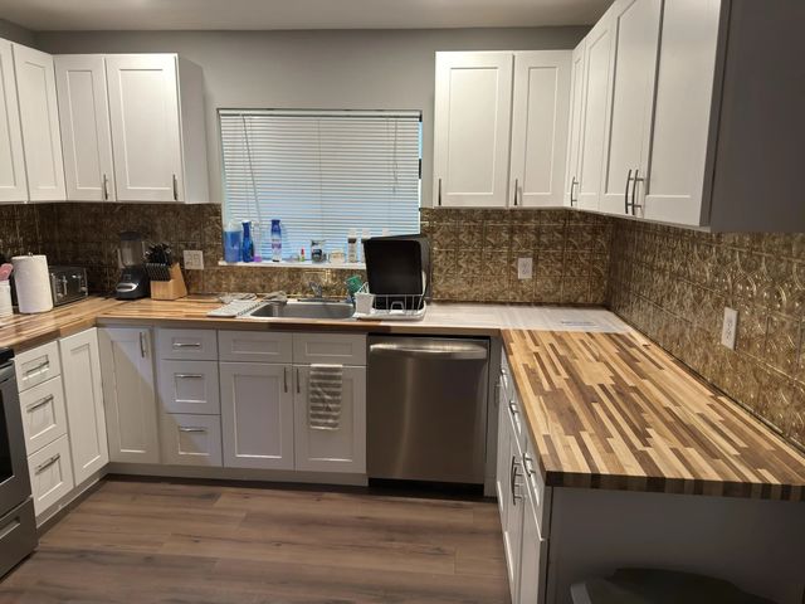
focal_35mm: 24
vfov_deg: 56.8
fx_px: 558
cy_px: 302
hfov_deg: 71.6
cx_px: 402
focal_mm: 6.76
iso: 250
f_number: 1.78
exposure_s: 1/60
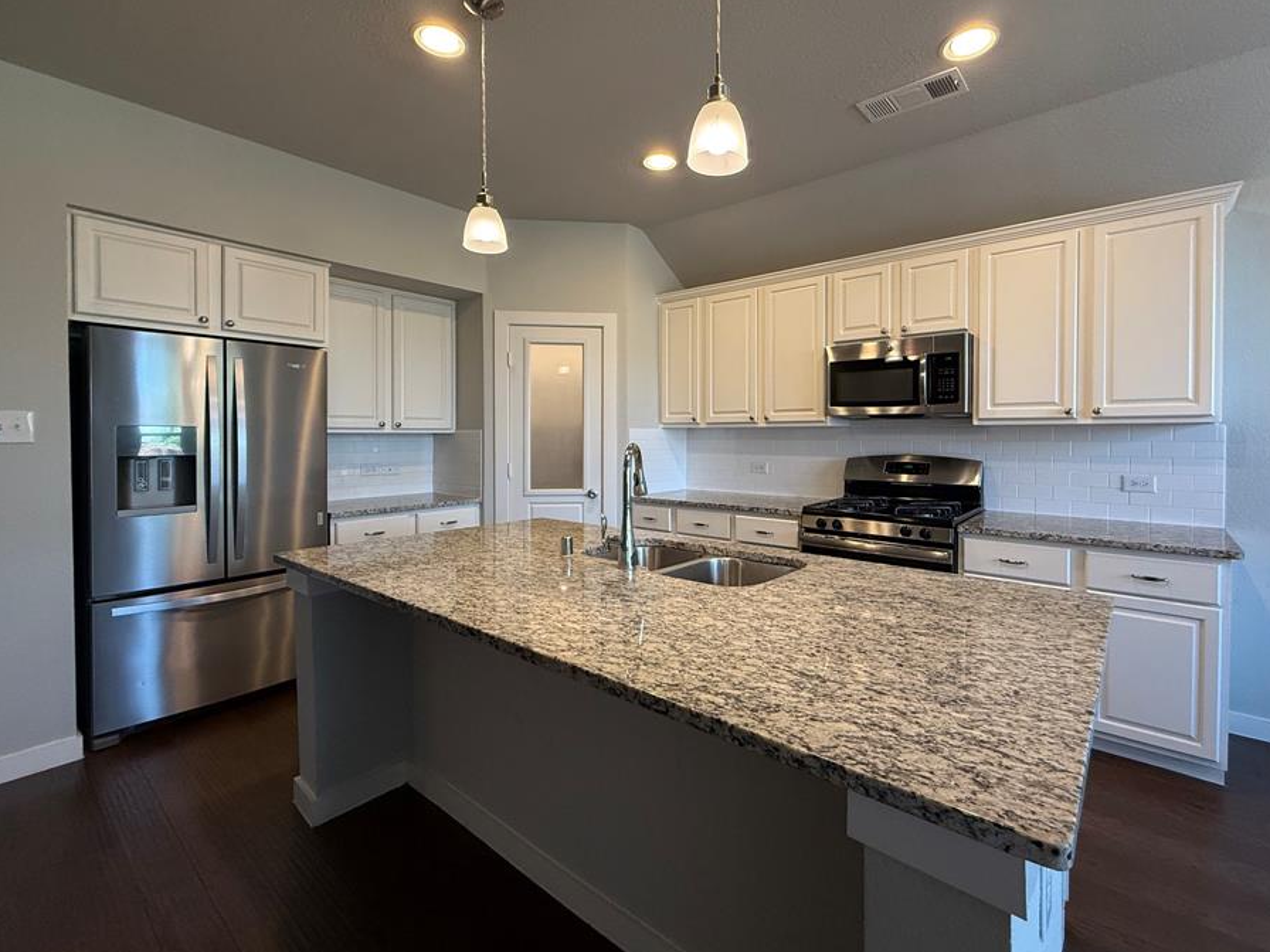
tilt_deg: -0.7
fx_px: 587
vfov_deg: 78.0
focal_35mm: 16
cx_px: 675
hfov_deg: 94.4
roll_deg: -0.3
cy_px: 441
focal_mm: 2.22
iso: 320
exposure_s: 1/120
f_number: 2.2
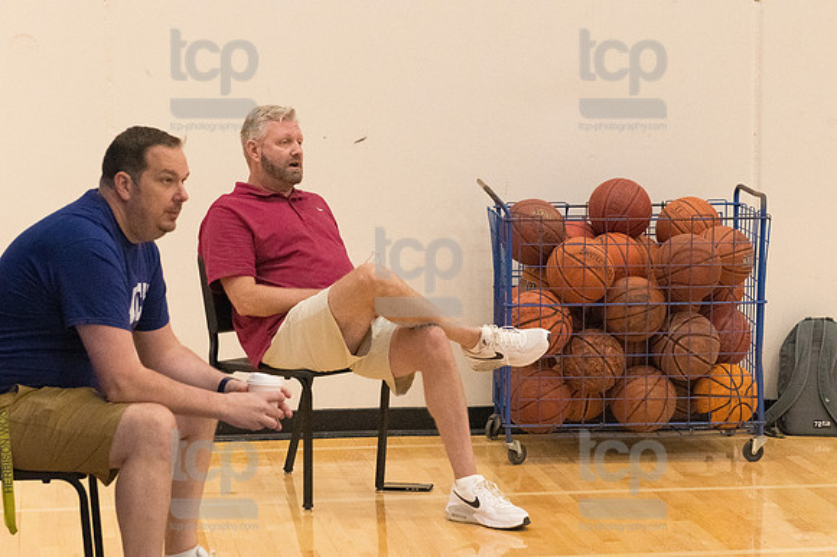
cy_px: 278
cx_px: 418
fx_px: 2440
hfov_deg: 19.5
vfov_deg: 13.0
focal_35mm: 105
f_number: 5.6
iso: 10000
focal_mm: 70
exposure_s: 1/400
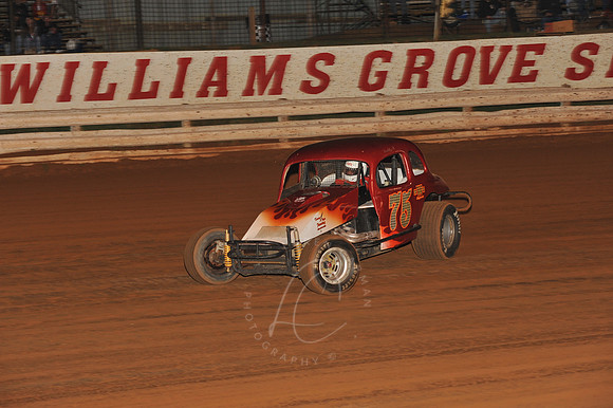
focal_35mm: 105
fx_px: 1787
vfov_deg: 13.0
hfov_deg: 19.5
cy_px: 204
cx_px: 306
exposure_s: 1/250
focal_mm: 105
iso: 800
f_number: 6.3
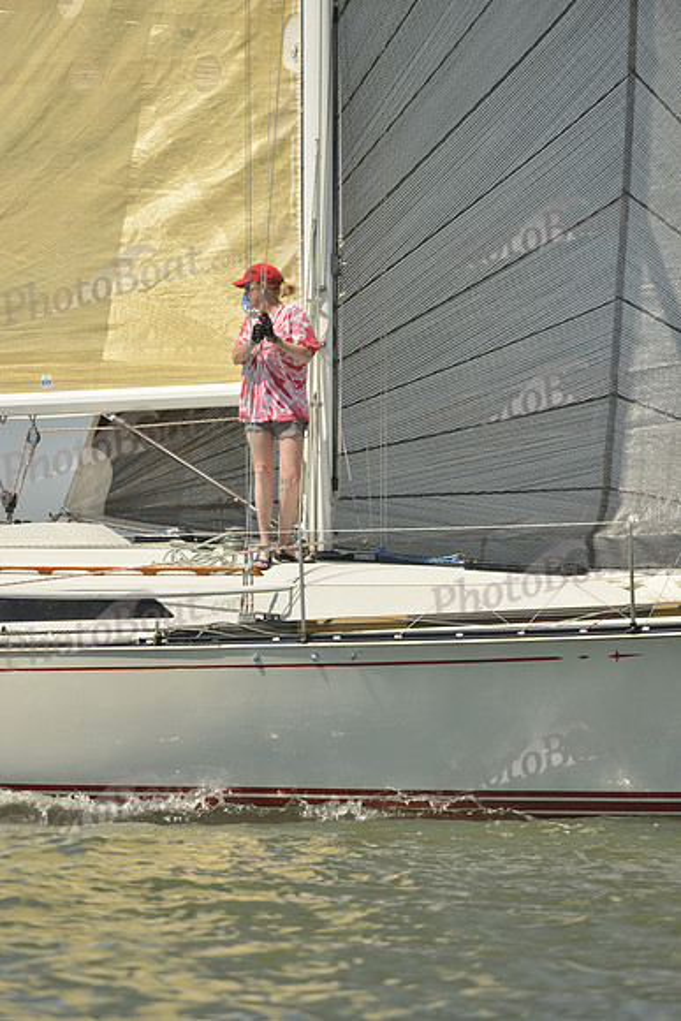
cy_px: 510
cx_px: 340
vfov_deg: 5.2
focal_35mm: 400
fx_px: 11342
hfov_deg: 3.4
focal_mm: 400
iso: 200
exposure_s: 1/1000
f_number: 7.1
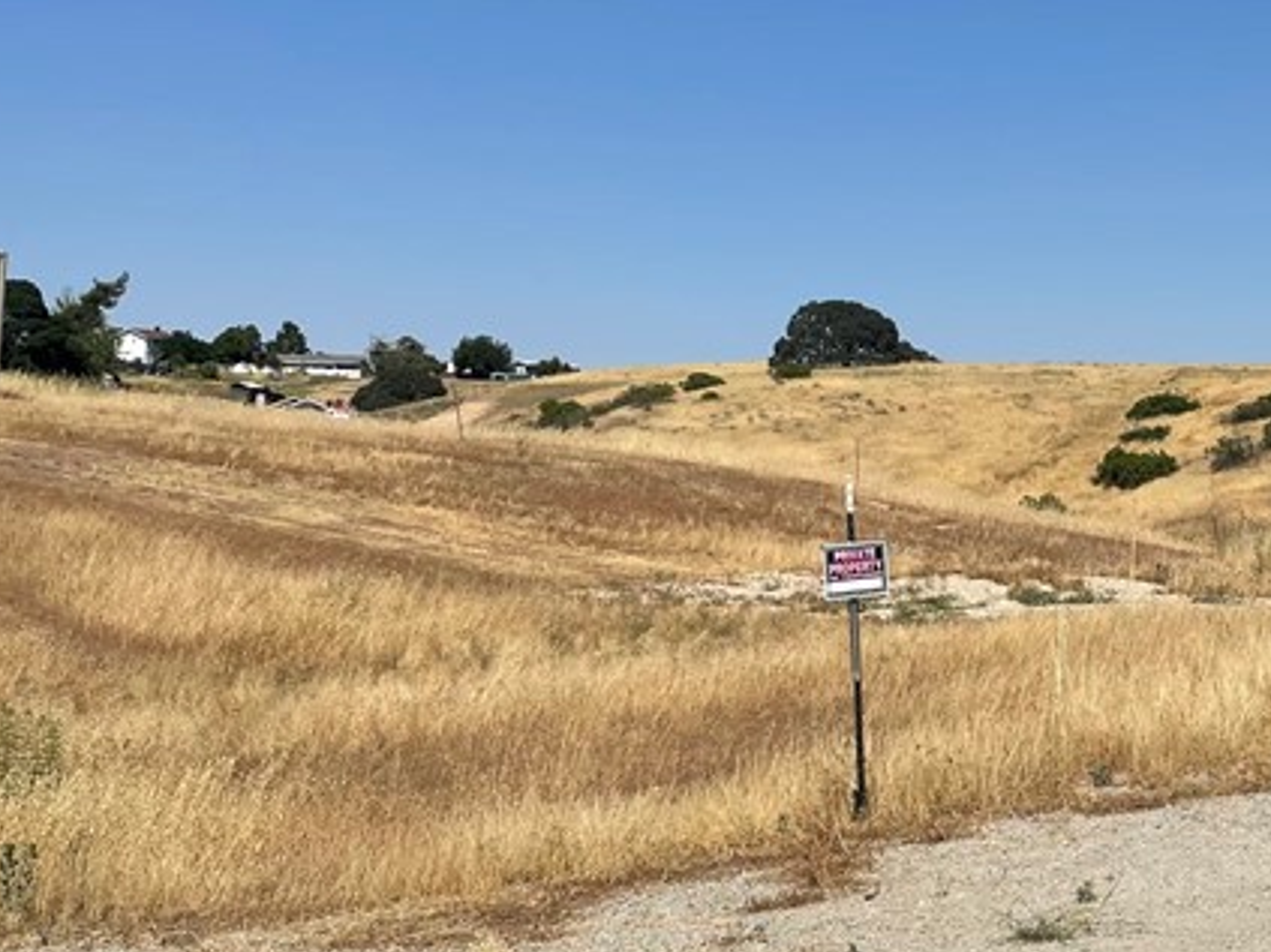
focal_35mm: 63
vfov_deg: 23.3
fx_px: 2313
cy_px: 508
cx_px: 1106
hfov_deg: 29.6
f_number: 1.6
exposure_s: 1/7813
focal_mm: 4.2
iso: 32
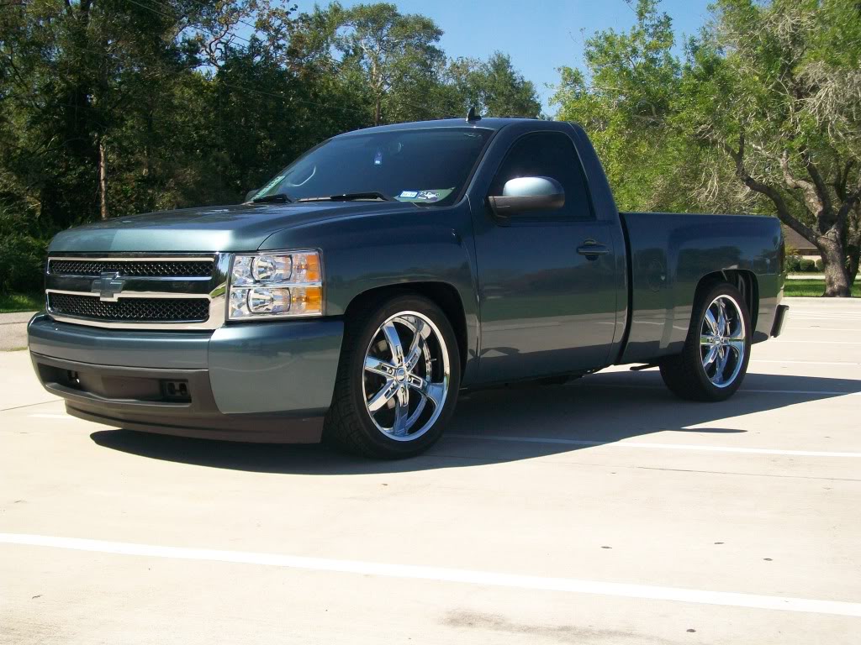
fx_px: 1244
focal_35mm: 50
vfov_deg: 29.1
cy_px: 322
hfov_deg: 38.2
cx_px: 430
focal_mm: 8.8
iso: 64
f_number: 3.6
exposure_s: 1/500
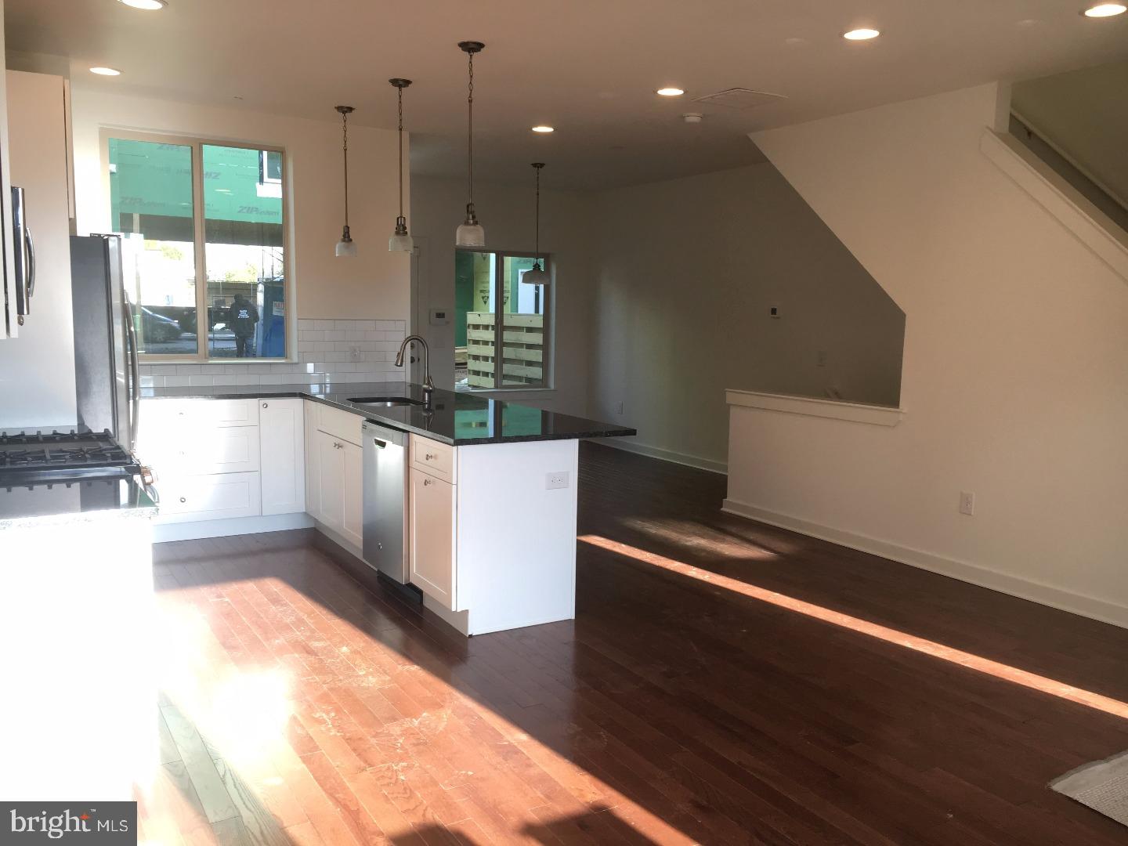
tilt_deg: -5.7
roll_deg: -0.9
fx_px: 945
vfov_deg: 48.2
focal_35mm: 29
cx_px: 564
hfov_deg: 61.7
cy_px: 423
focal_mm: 4.15
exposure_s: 1/120
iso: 40
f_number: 2.2
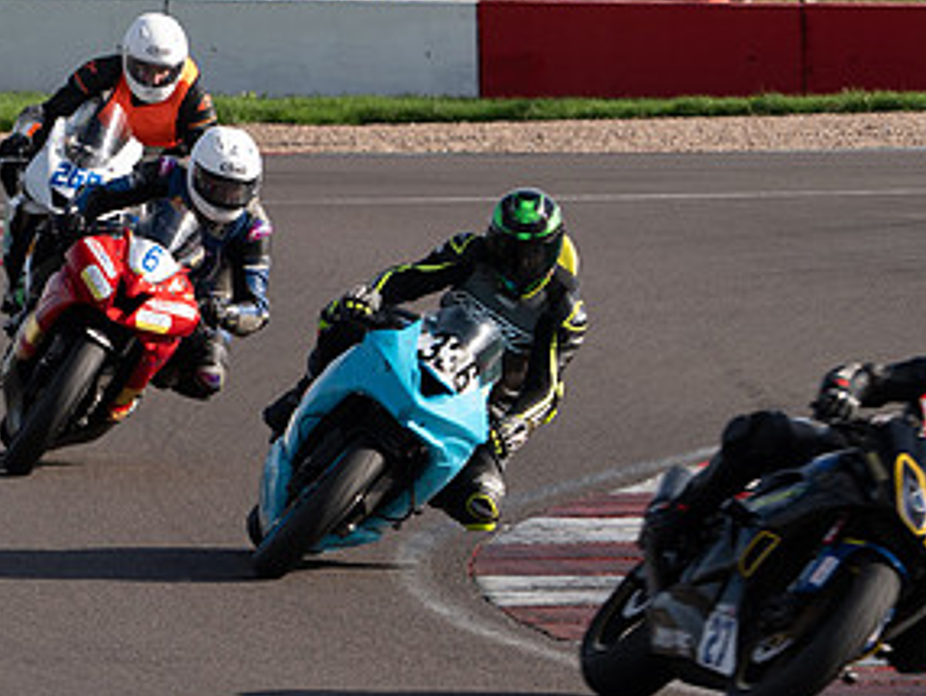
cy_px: 193
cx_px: 156
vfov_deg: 2.6
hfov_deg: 3.4
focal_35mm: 581
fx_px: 15555
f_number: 8
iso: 200
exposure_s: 1/400
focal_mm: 237
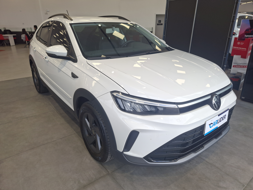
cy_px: 95
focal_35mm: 23
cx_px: 126
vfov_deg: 58.9
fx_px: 168
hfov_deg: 73.9
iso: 50
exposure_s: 1/133
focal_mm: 5.54
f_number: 1.8
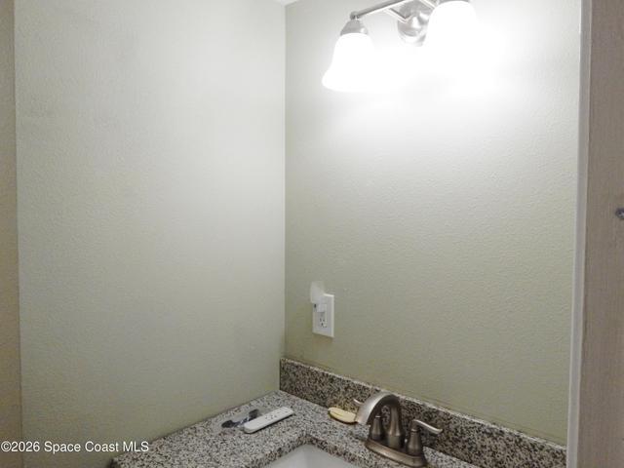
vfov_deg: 54.9
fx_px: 451
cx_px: 312
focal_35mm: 25
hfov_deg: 69.4
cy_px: 234
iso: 320
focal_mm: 4.5
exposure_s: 1/250
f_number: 3.1
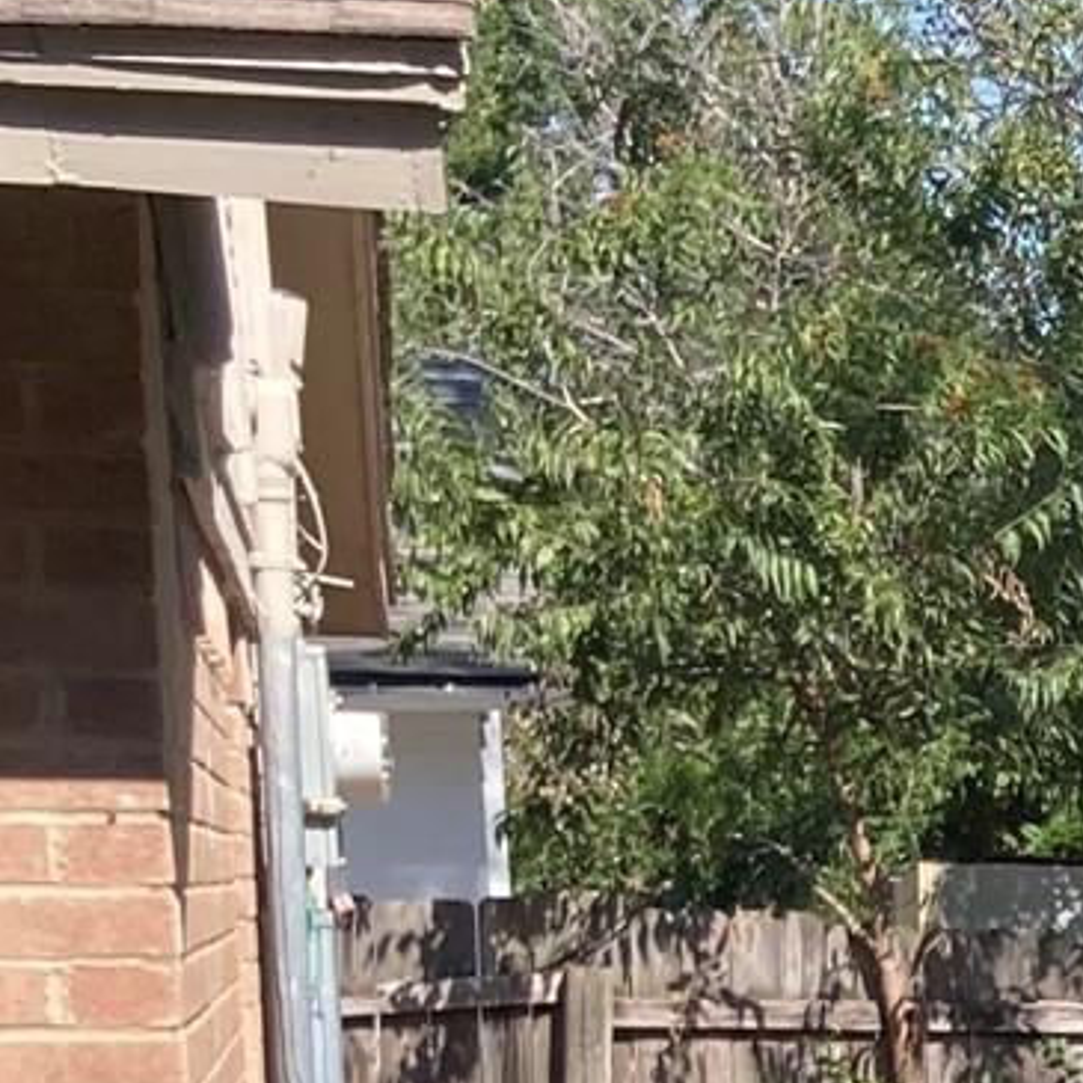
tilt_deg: -9.4
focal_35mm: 139
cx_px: 2727
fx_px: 4920
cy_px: 1665
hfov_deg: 10.5
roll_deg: +0.3
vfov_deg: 12.0
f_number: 1.8
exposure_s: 1/1012
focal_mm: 3.99
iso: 20
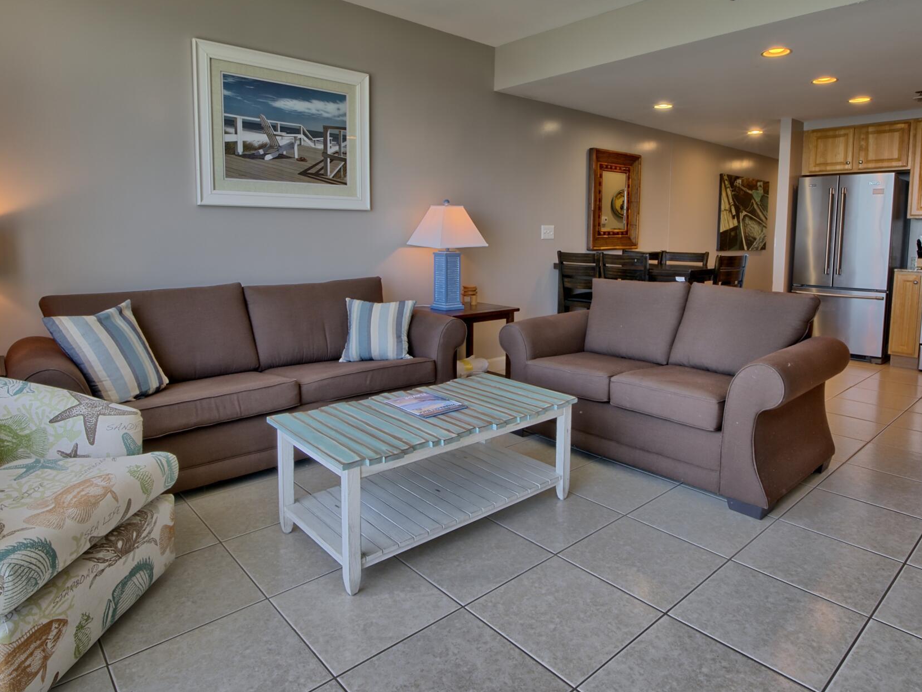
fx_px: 559
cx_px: 489
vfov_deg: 63.1
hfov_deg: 78.9
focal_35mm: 21
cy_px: 288
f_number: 19
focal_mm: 12
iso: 200
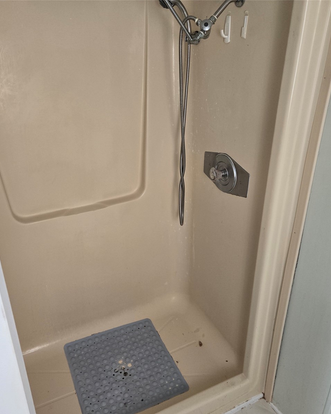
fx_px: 367
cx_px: 150
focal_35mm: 30
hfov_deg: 48.4
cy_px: 207
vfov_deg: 58.8
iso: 200
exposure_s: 1/120
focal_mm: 5.4
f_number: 1.8
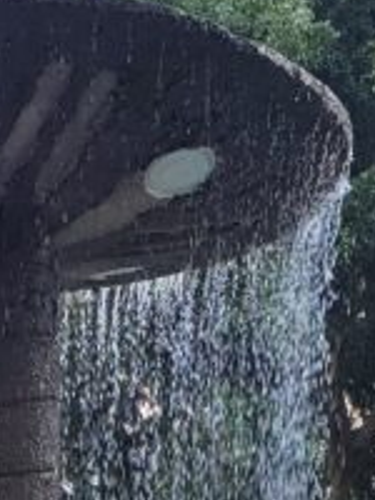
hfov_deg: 11.1
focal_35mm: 133
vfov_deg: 13.9
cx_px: 30
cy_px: 762
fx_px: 1921
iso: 50
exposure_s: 1/119
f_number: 2.4
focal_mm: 4.3
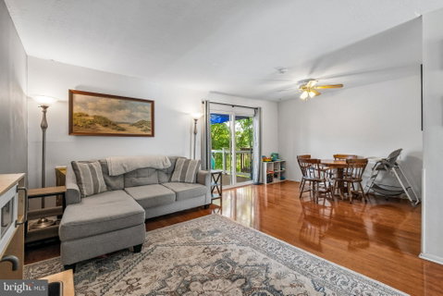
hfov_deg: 100.4
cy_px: 148
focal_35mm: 15
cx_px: 222
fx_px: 185
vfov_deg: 77.4
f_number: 5.6
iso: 400
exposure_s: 1/80
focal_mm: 10
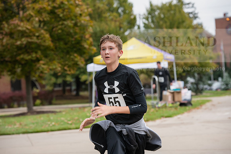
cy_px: 77
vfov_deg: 11.0
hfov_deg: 16.4
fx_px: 802
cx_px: 116
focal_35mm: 125
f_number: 5.6
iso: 500
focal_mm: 125
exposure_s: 1/500
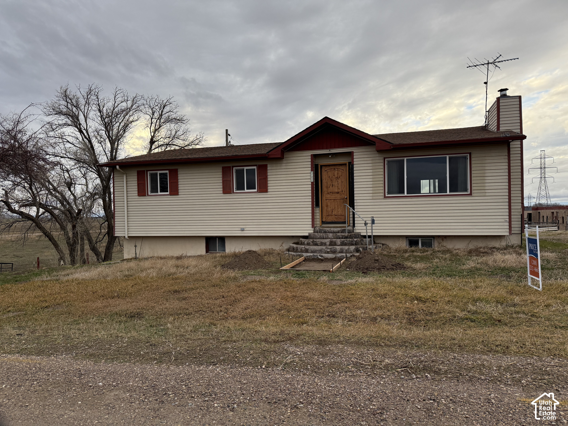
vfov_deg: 56.8
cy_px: 213
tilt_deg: +1.1
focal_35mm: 24
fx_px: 394
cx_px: 284
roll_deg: +0.4
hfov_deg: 71.6
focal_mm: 6.76
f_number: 1.78
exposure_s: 1/637
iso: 100
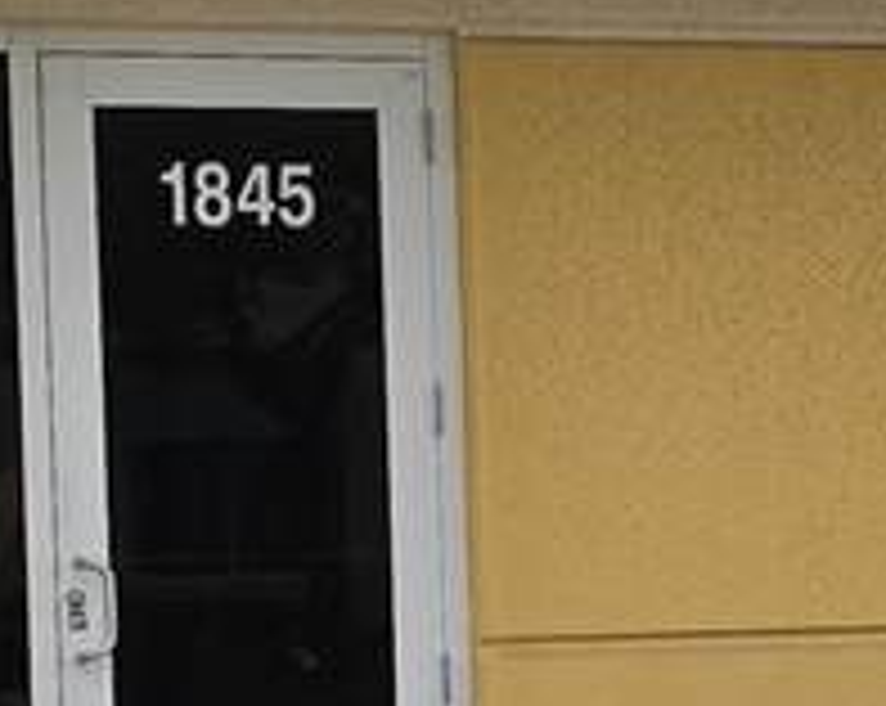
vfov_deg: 10.5
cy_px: 612
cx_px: 985
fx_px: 3823
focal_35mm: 146
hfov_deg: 13.0
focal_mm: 6.5
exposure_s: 1/328
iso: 10
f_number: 1.4
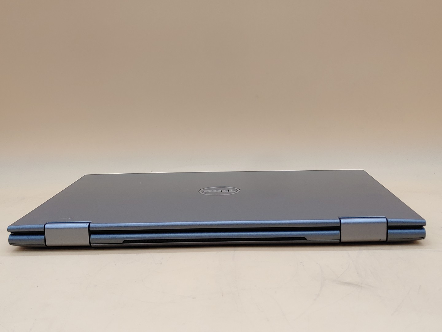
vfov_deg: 35.1
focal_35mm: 41
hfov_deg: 45.8
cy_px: 166
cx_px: 221
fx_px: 524
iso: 50
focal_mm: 4.36
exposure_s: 1/160
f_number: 1.8
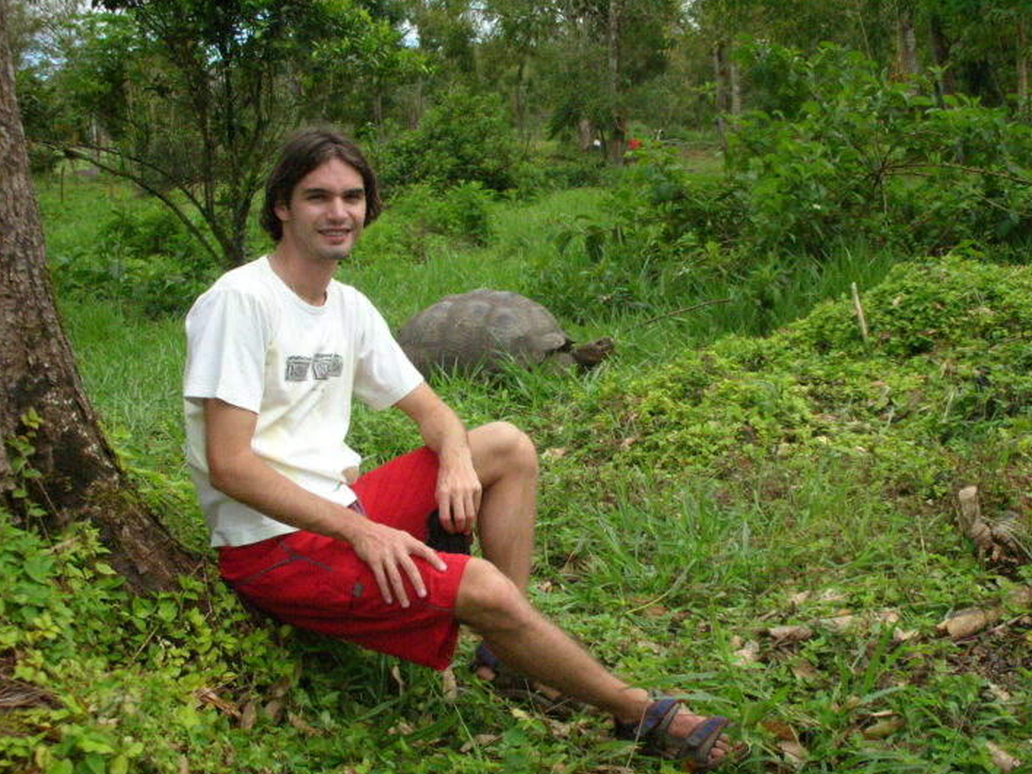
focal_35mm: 50
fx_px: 1490
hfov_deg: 38.2
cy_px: 387
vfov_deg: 29.1
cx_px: 518
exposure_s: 1/273
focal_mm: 7.7
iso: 400
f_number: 9.9
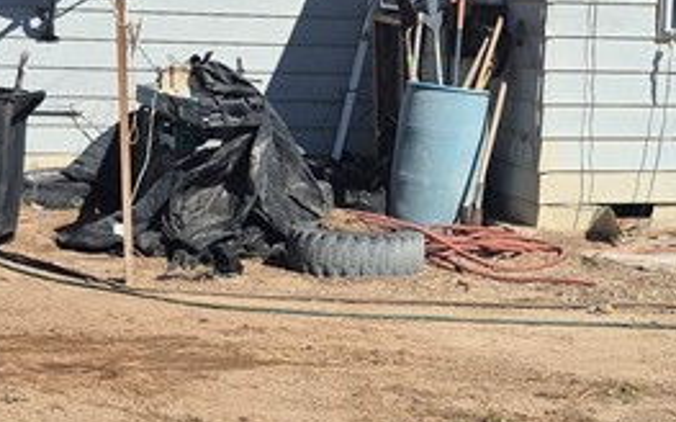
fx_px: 1749
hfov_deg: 21.7
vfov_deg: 13.7
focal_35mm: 95
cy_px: 335
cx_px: 496
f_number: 1.8
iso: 25
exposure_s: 1/3200
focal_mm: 5.4
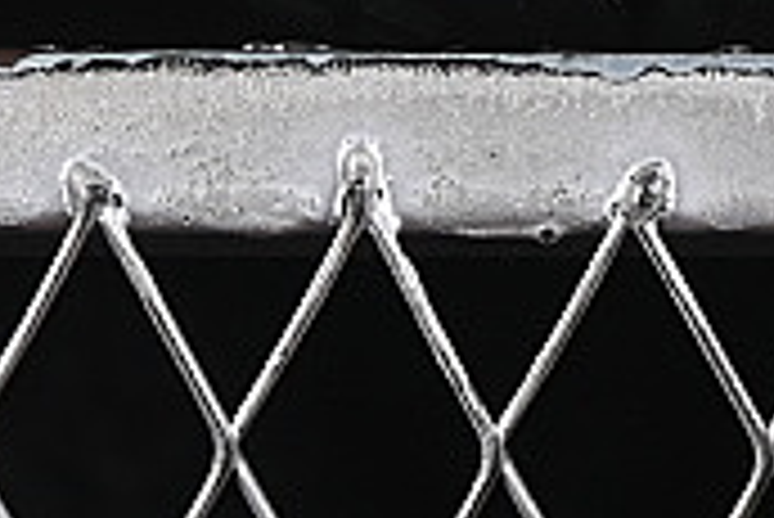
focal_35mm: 470
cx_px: 644
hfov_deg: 4.4
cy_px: -959
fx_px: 10113
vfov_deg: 2.9
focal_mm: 50
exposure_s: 1/60
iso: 160
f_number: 6.3
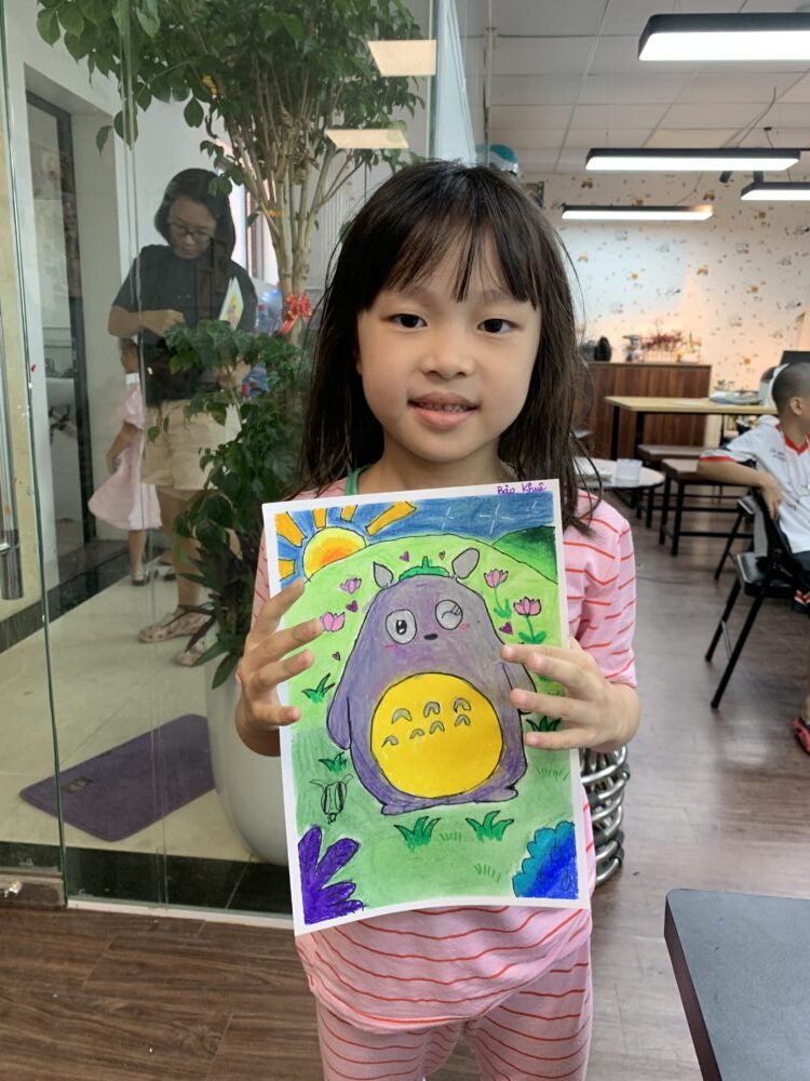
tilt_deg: -12.8
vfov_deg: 67.3
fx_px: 811
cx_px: 405
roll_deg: -0.2
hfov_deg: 53.1
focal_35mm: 26
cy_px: 540
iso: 100
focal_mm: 4.25
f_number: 1.8
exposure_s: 1/113
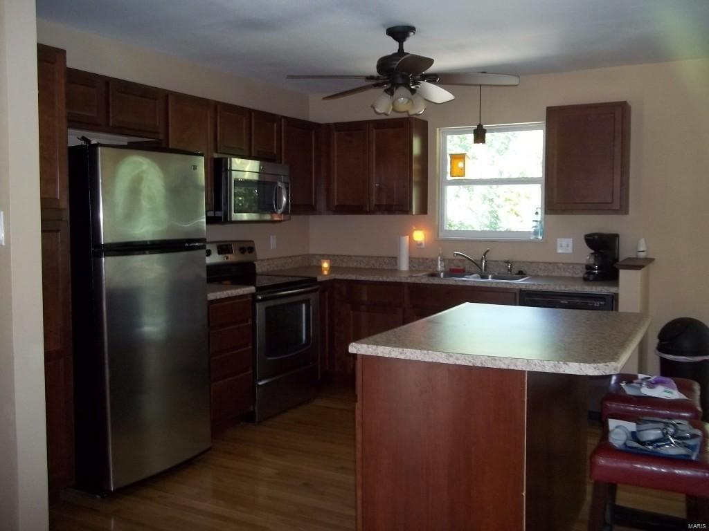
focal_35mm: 32
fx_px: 655
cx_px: 354
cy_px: 266
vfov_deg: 44.2
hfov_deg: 56.8
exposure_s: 1/30
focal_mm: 5.7
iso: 160
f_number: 2.9
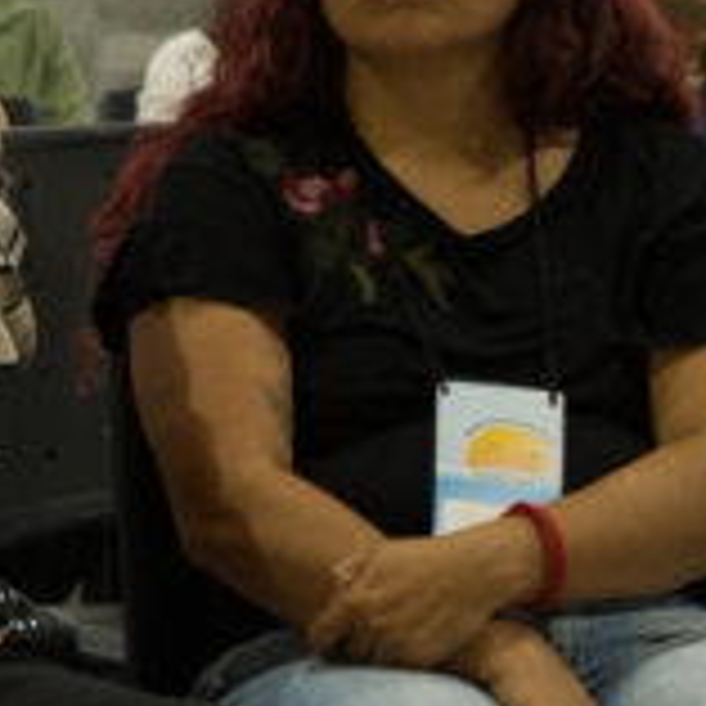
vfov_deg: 7.6
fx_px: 5261
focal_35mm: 228
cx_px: -908
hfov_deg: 7.3
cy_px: 947
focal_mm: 35
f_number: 2.8
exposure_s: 1/100
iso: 2000
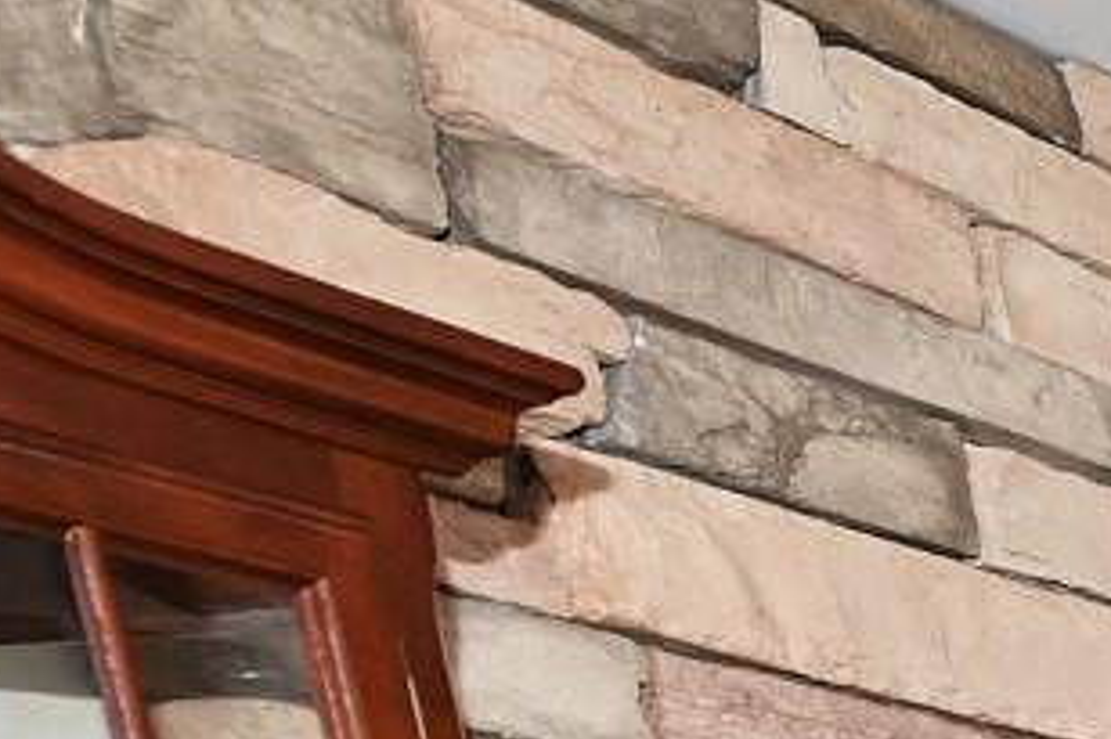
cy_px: 2222
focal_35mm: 93
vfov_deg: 10.4
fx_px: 2868
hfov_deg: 11.4
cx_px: 3376
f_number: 4
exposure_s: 1/60
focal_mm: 14
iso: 360
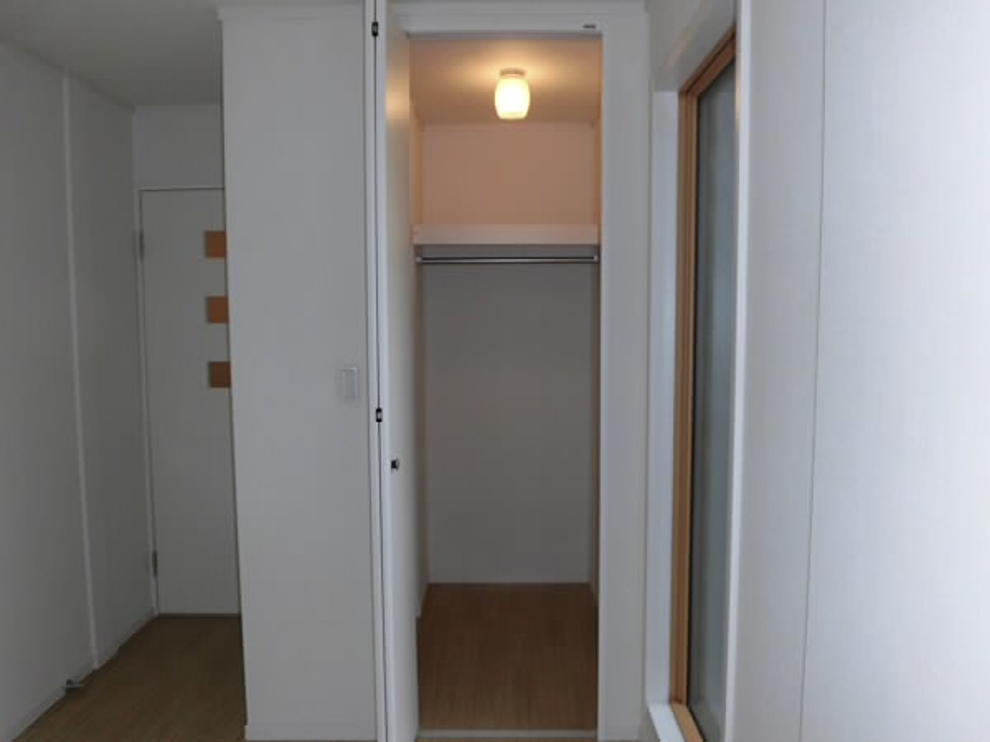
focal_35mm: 24
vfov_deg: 56.8
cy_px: 371
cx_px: 495
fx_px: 686
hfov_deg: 71.6
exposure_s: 1/30
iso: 100
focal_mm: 4.3
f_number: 3.1
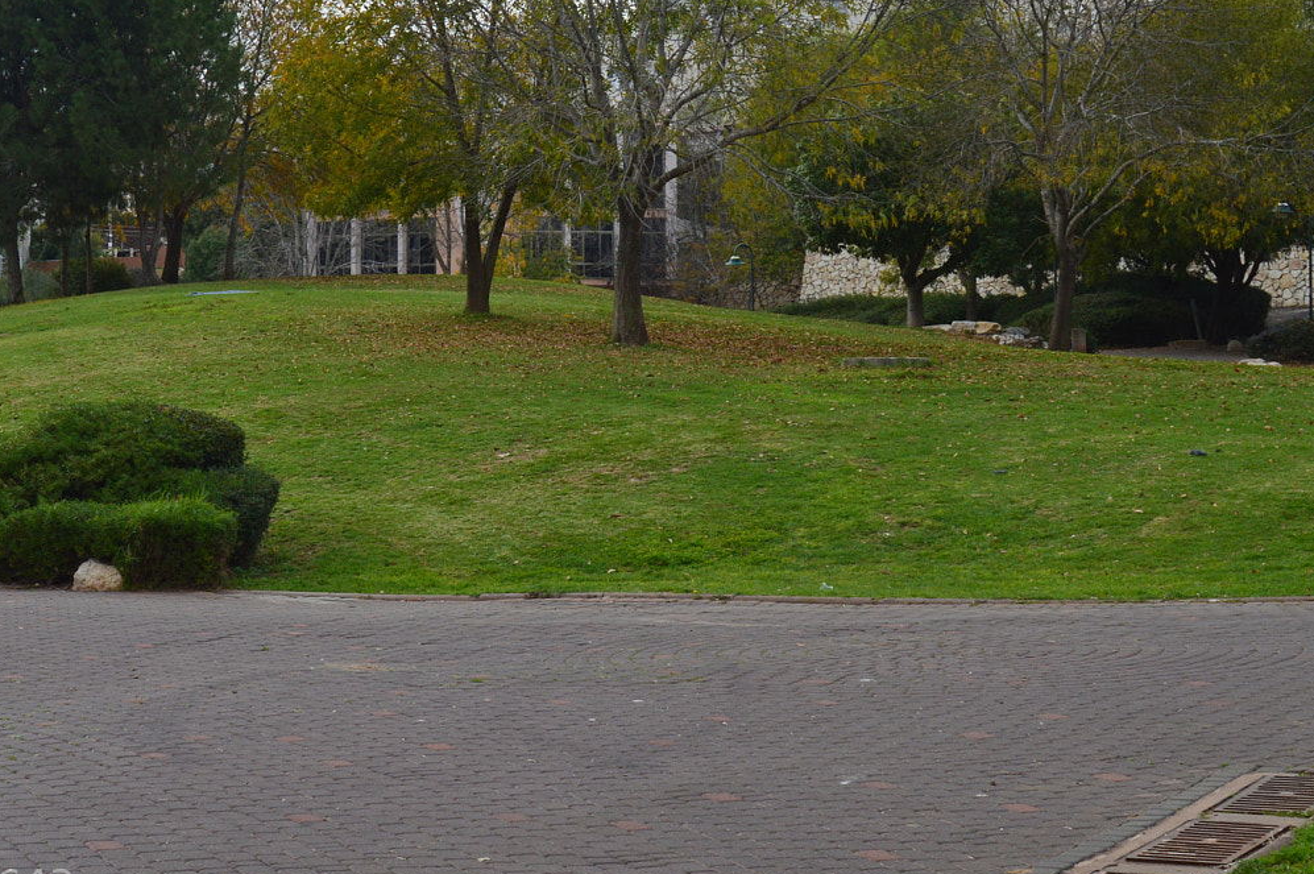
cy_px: 286
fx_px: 2808
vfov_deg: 17.6
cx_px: 438
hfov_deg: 26.2
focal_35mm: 77
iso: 400
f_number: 11
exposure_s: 1/400
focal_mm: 32
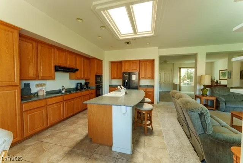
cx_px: 122
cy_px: 82
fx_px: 95
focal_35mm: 14
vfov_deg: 81.3
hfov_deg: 104.2
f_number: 14
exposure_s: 1
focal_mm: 14
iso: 100
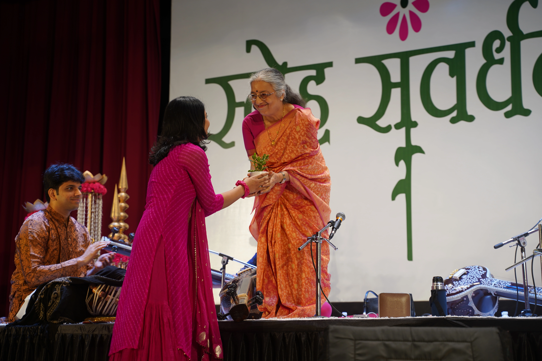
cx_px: 271
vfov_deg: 21.2
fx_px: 963
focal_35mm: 64
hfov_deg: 31.4
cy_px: 180
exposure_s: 1/80
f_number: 4
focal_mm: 64
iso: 125
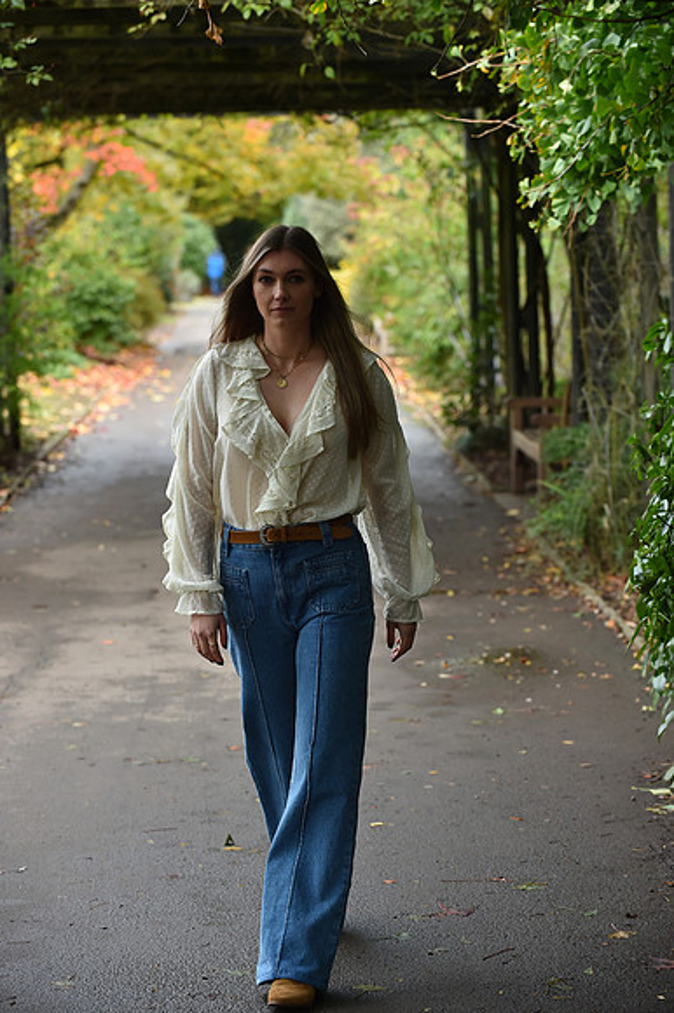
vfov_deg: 20.8
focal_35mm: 98
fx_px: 2755
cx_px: 337
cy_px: 506
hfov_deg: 13.9
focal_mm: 98
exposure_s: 1/640
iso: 1000
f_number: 4
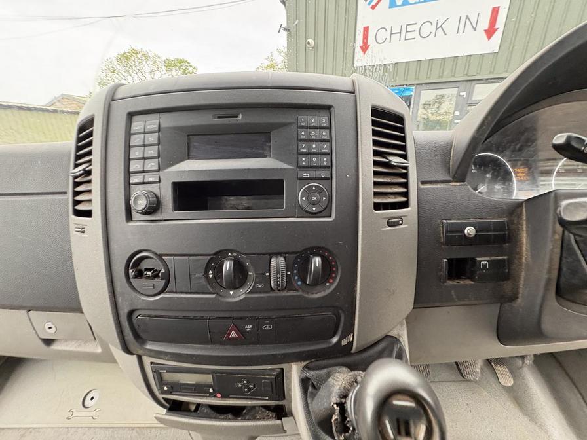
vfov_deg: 85.7
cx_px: 294
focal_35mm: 14
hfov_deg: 102.1
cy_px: 220
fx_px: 237
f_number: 2.2
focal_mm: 2.22
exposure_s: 1/60
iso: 320
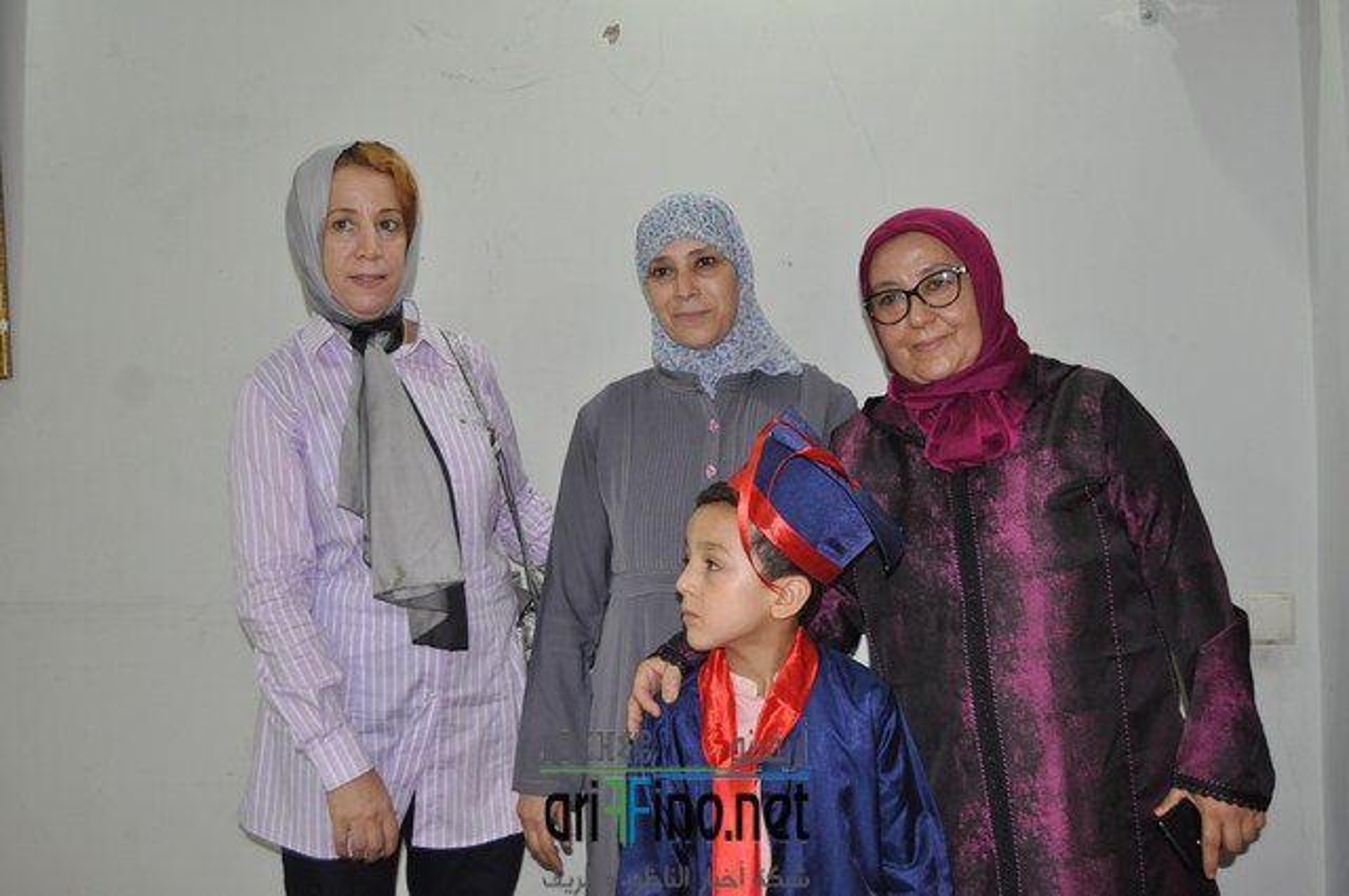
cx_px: 674
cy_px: 448
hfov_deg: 53.2
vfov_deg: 36.8
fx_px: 1347
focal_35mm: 36
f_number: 3.8
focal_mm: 24
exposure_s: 1/60
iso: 800
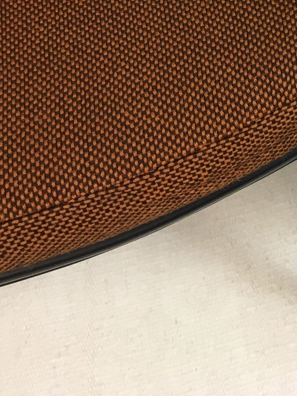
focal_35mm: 90
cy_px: -196
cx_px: 395
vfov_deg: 19.1
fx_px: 1030
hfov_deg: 15.5
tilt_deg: -47.8
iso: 80
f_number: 2.2
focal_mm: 4.15
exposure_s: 1/33
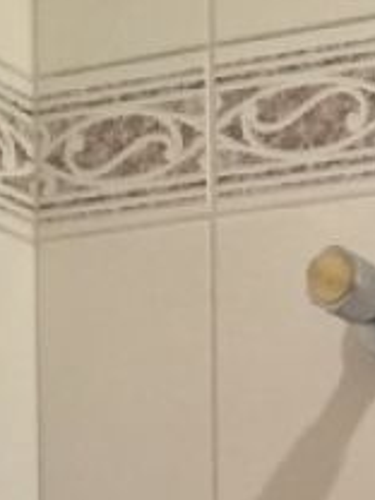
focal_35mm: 134
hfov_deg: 10.3
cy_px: 942
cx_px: 724
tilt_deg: -0.4
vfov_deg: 13.1
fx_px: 1936
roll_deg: -0.6
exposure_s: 1/30
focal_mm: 4.15
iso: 200
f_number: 2.2
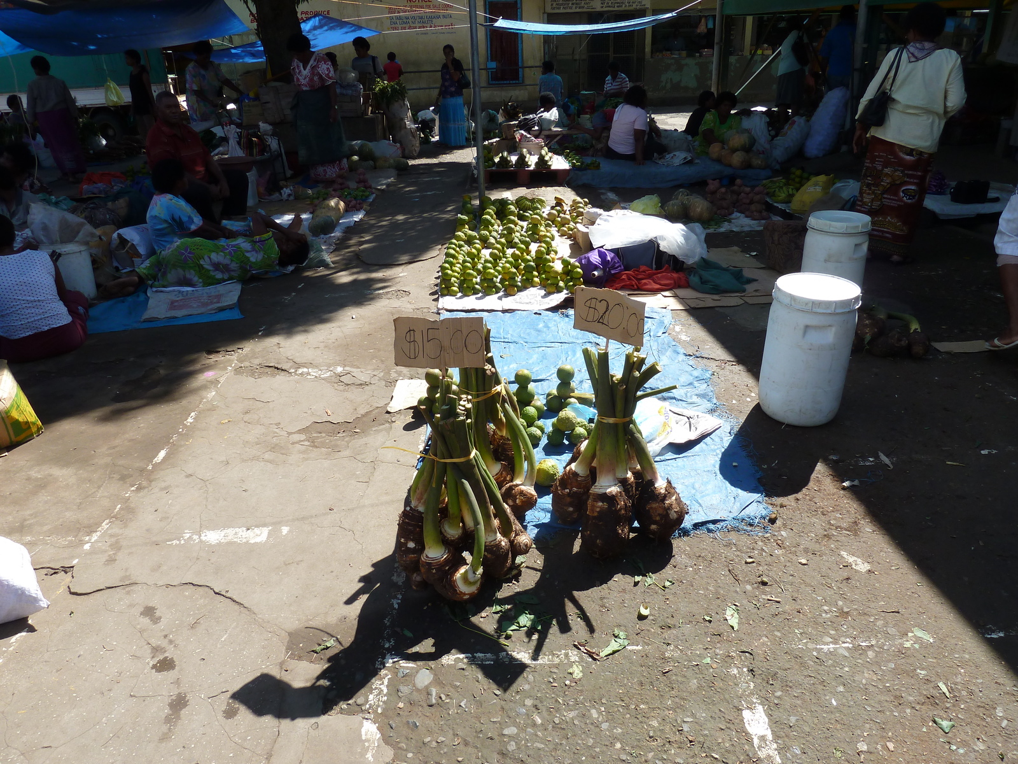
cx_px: 509
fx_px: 735
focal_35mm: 25
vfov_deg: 54.9
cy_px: 382
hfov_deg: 69.4
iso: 80
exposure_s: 1/320
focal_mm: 4.1
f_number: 4
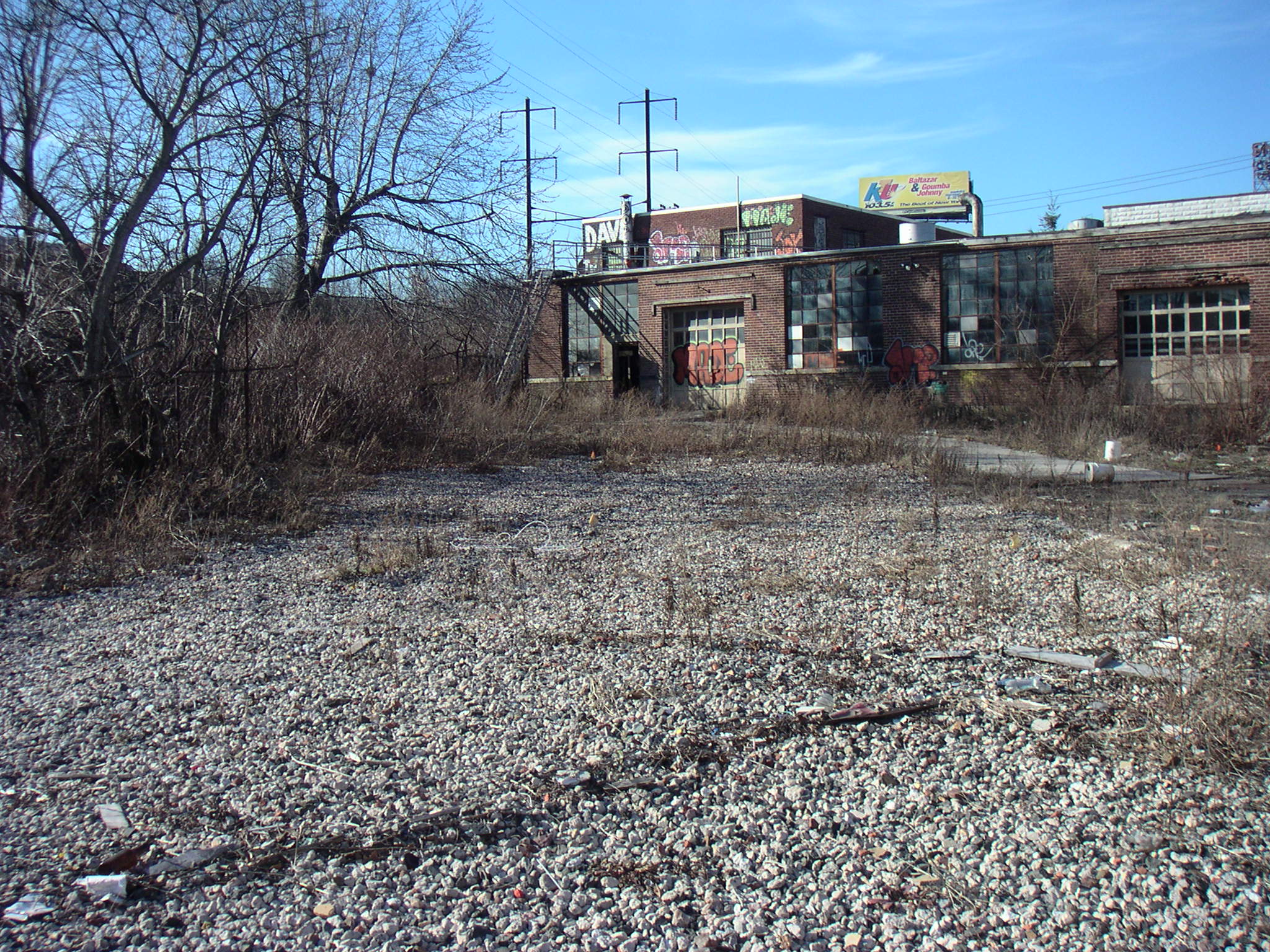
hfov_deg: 49.0
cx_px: 635
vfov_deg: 37.7
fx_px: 1394
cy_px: 476
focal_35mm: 38
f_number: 2.8
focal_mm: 6
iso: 50
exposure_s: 1/600
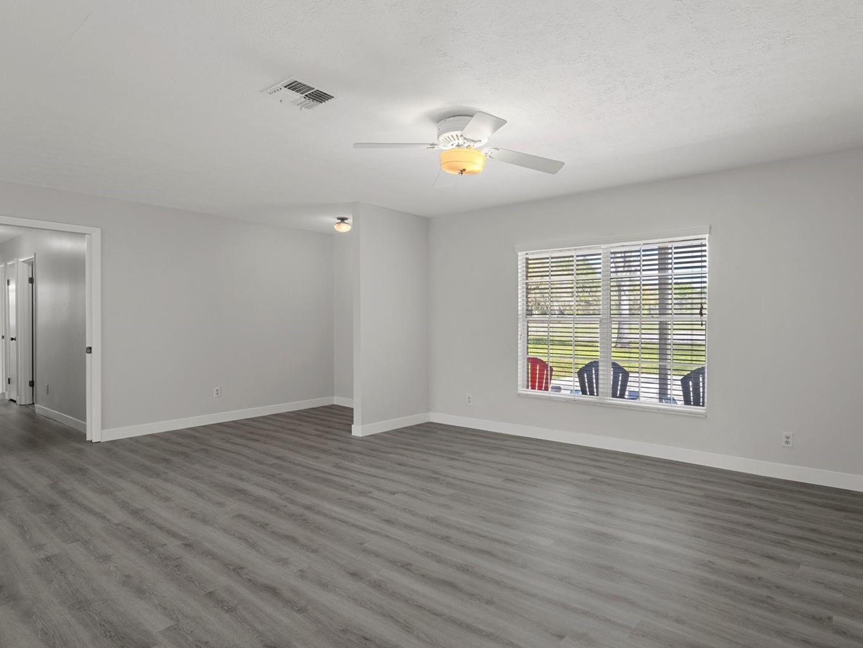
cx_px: 469
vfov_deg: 68.7
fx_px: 474
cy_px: 330
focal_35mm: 19
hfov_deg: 84.5
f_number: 8
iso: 320
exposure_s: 1/1.25
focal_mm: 17
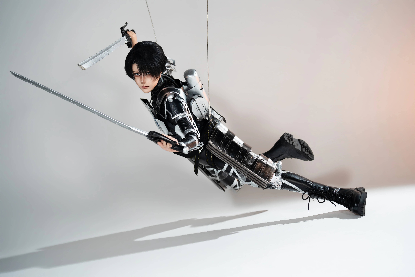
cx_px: 208
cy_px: 138
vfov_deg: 27.0
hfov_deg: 39.6
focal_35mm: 50
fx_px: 576
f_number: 2.5
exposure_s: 1/320
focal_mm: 50
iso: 800
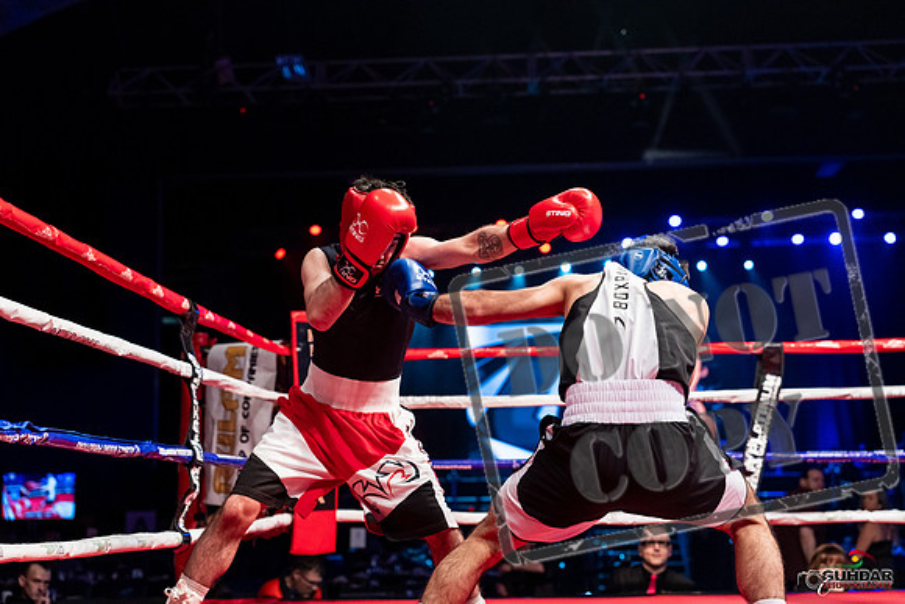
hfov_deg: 39.6
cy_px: 302
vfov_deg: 27.0
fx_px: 1257
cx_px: 452
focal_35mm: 50
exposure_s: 1/1000
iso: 4000
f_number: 2.8
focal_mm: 50
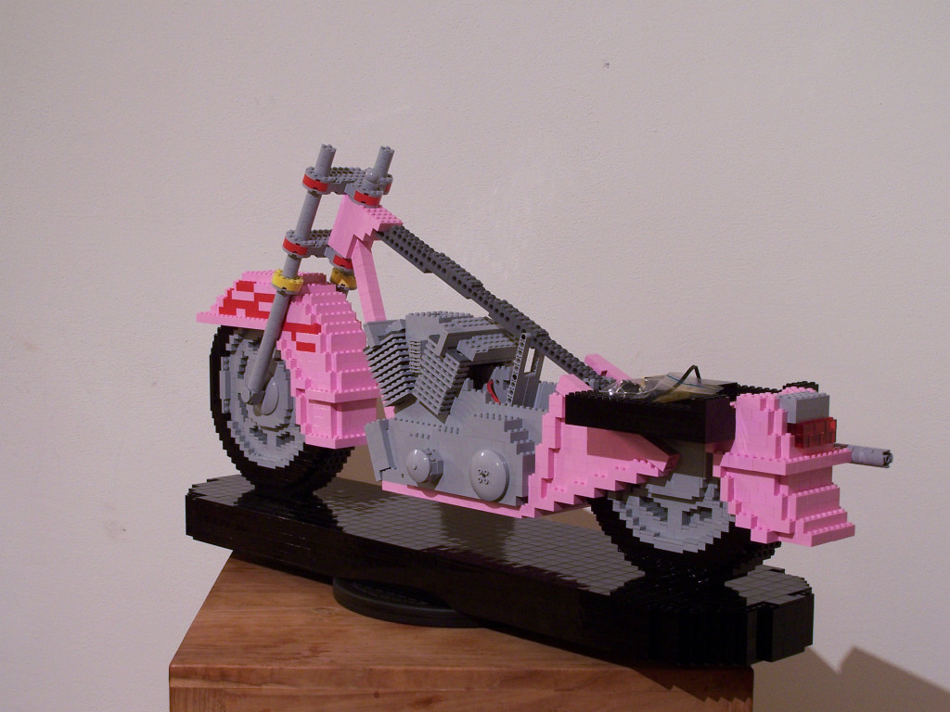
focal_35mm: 64
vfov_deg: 22.9
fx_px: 1756
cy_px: 356
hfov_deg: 30.3
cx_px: 475
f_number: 3.2
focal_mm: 10.7
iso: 80
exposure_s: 1/2
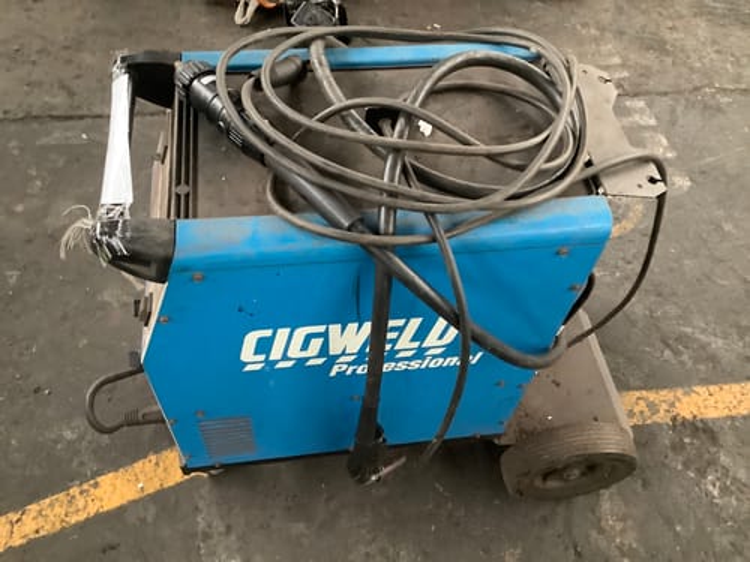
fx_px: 672
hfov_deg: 58.4
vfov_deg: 45.4
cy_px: 281
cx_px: 375
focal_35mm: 31
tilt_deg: -54.5
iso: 640
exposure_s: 1/24
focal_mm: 3.3
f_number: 2.4
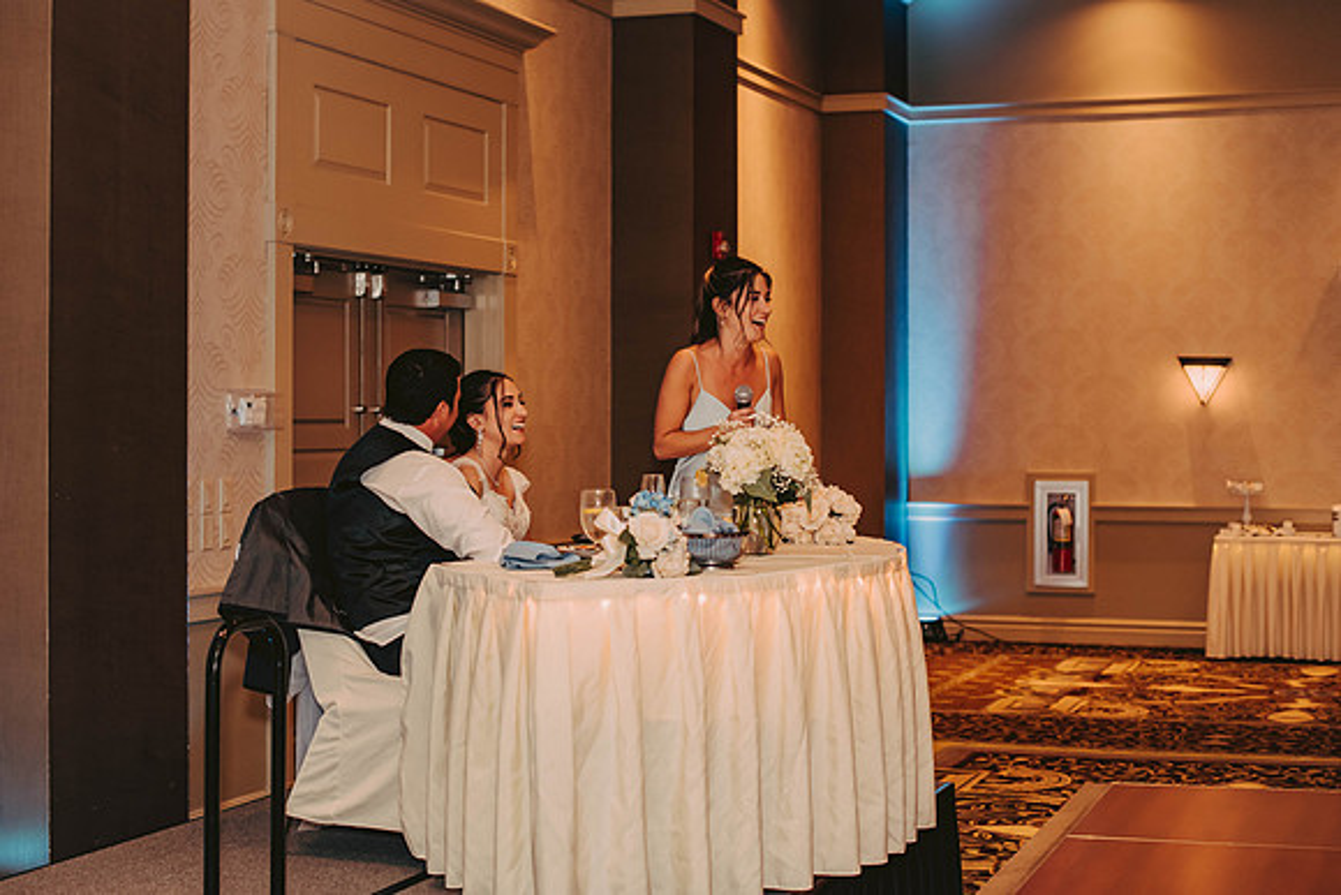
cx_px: 641
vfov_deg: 23.7
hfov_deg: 34.9
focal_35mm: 57
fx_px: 2131
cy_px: 392
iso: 800
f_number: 2.5
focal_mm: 50
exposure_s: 1/125
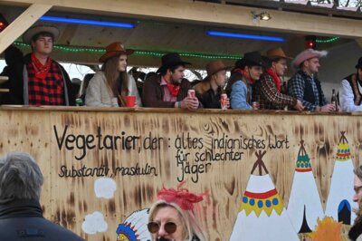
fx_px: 543
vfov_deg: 25.0
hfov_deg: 36.9
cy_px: 120
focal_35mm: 54
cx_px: 181
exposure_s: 1/640
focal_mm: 54
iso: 2500
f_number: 13
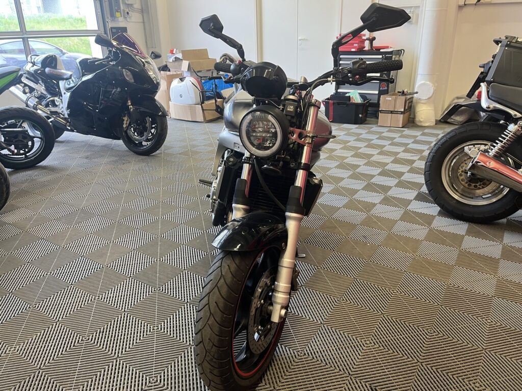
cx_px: 261
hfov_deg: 67.3
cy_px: 196
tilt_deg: -22.0
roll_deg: +1.5
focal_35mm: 26
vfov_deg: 53.1
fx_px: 392
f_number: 1.6
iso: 100
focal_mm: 5.1
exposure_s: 1/50
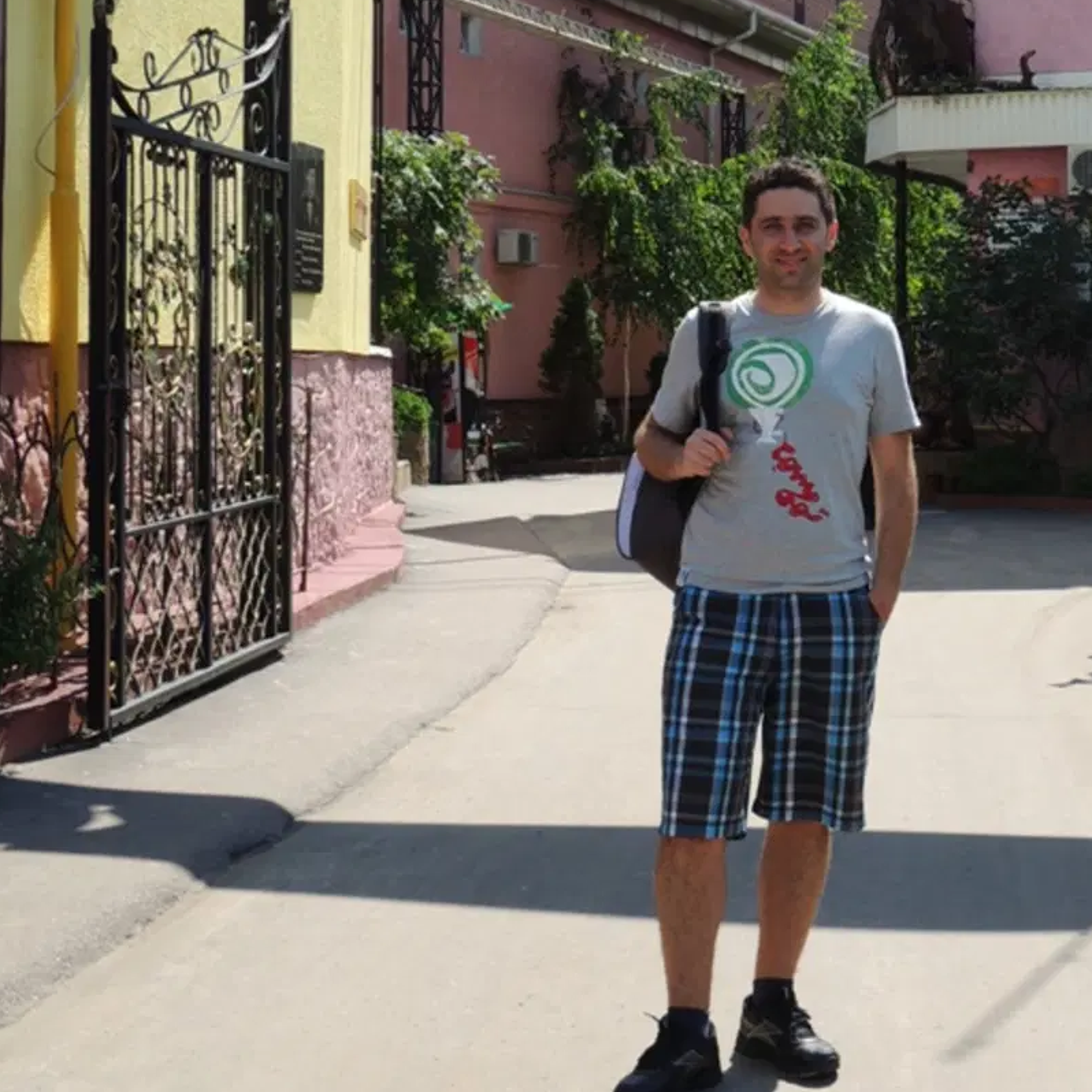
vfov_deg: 27.2
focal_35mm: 62
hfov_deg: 27.4
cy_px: 229
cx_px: 785
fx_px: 2213
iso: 100
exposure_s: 1/800
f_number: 3.2
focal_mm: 6.3
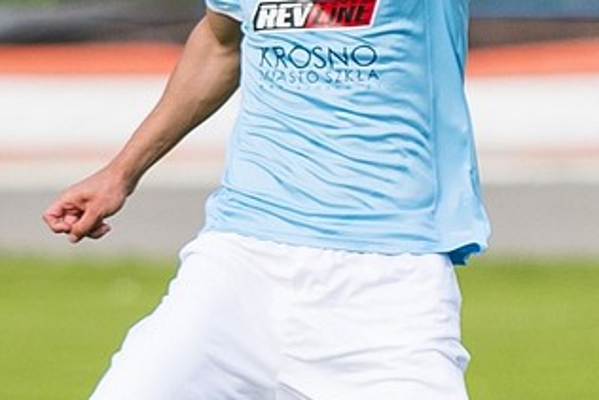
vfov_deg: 2.7
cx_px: 258
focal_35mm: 506
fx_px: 8423
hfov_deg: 4.1
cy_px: 265
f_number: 2.8
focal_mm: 160
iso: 200
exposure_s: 1/1600
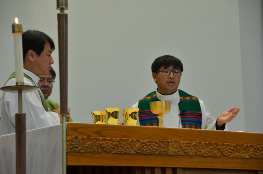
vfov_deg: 9.6
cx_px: 132
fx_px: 1039
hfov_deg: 14.4
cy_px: 87
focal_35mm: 142
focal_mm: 95
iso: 800
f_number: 5.3
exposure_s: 1/40
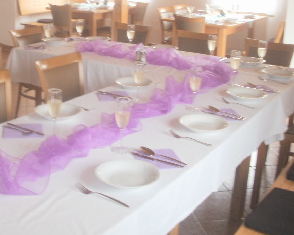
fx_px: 452
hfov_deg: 35.3
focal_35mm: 52
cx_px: 77
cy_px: 85
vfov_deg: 29.0
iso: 125
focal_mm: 6.3
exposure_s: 1/30
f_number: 3.5
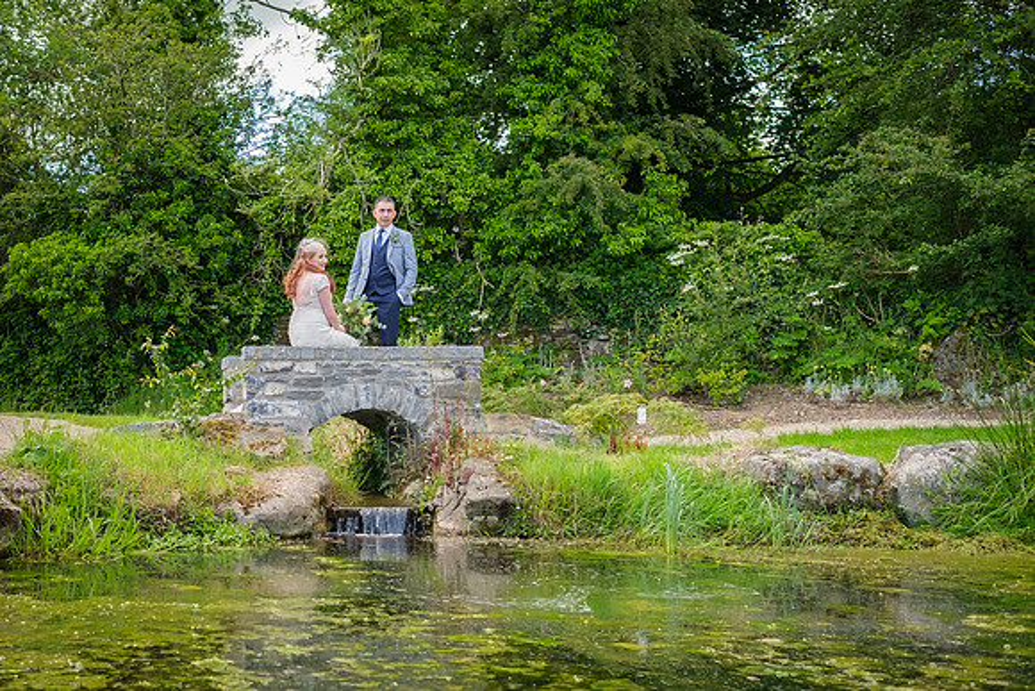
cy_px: 423
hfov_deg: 47.3
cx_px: 213
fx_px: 1114
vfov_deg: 34.3
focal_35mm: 39
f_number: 2.8
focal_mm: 16
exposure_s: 1/500
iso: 200
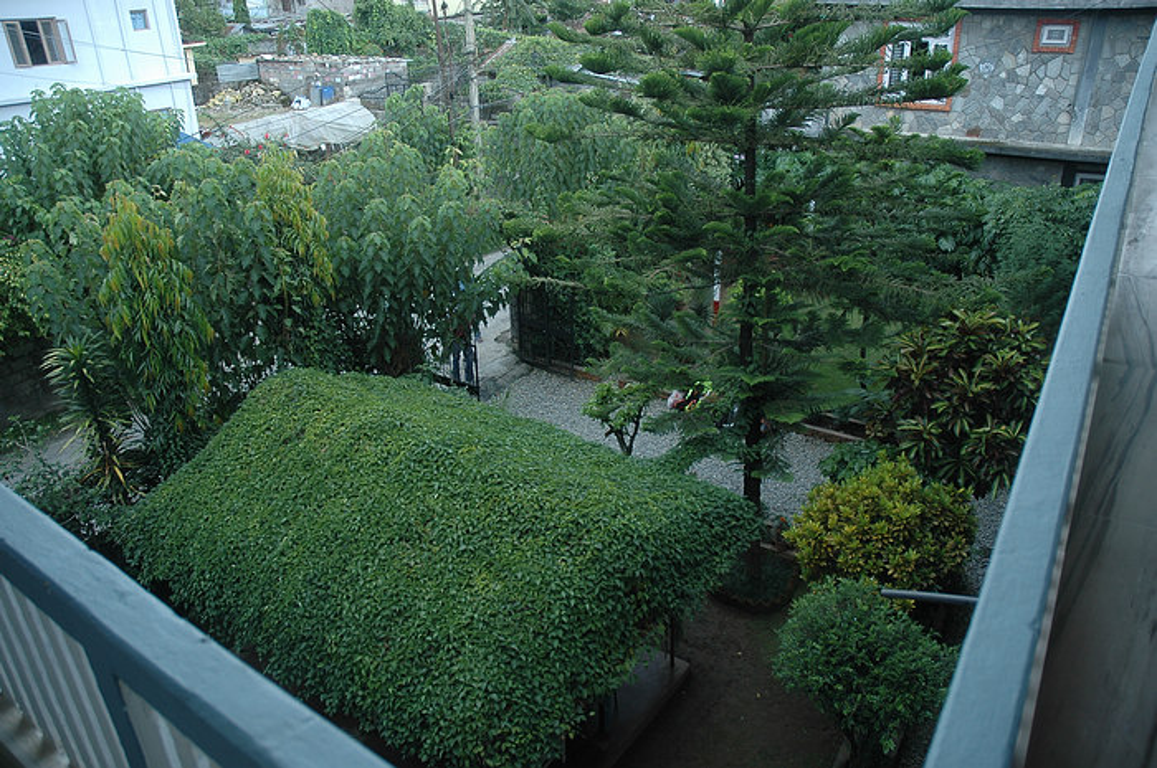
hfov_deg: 67.4
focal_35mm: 27
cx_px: 578
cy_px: 384
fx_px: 867
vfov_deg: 47.8
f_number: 3.5
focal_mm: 18
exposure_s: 1/60
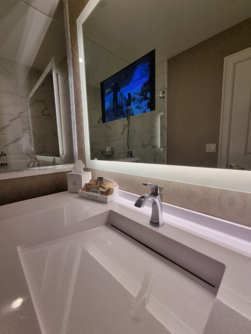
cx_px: 126
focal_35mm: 13
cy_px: 167
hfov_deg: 89.9
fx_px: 126
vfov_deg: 106.2
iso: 64
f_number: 2.2
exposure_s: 1/120
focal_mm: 2.2
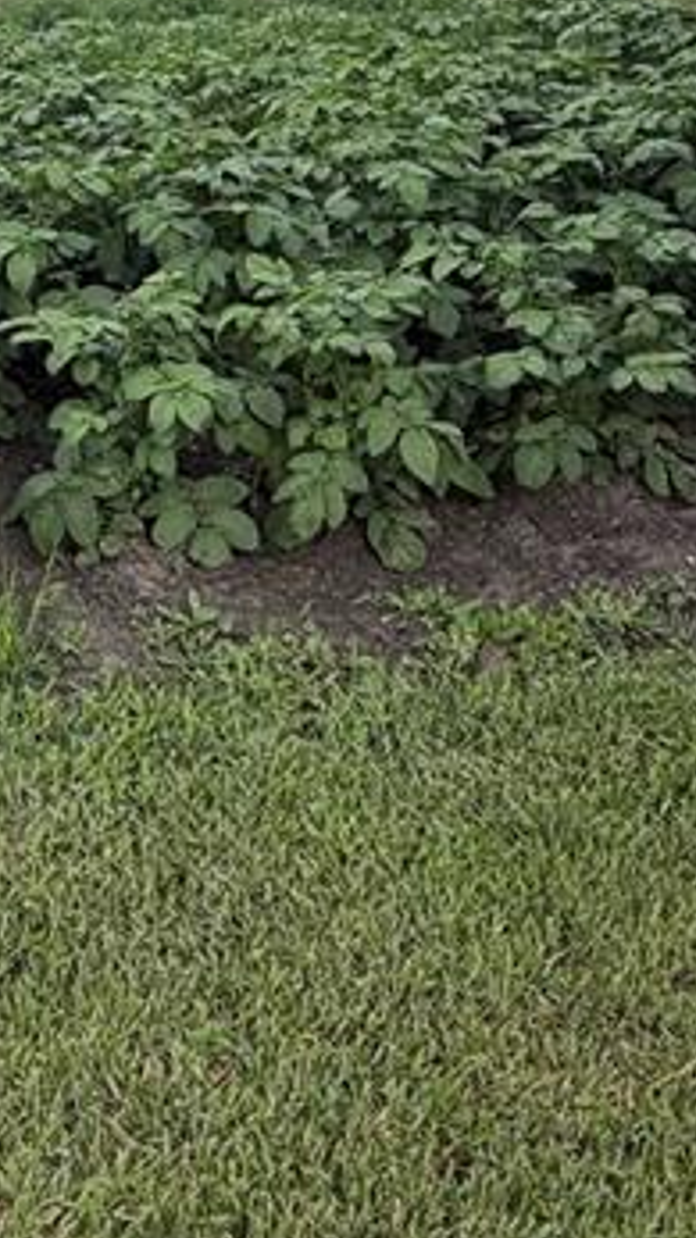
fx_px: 1477
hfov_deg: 25.0
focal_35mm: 45
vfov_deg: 40.9
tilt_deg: -9.7
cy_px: 57
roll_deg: +0.2
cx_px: -32
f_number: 2.2
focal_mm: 2.22
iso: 32
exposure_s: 1/770
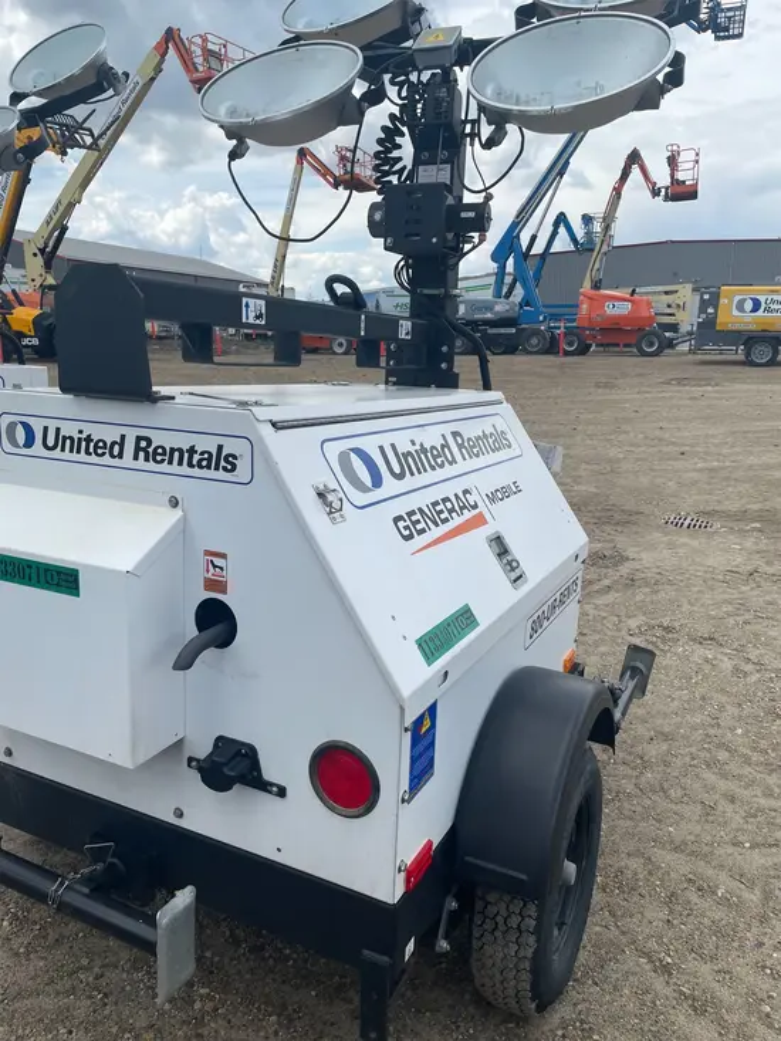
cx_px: 390
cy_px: 520
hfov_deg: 53.1
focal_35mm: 26
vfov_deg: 67.3
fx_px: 782
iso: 32
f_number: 1.6
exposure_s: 1/3861
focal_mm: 4.2
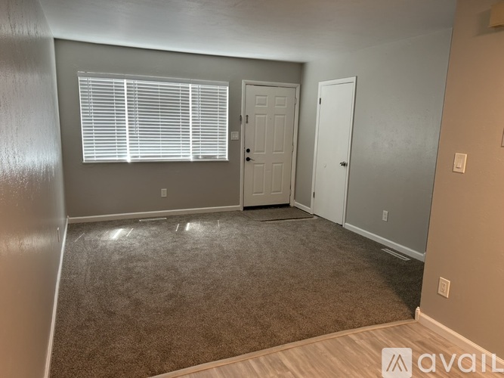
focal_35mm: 26
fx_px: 378
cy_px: 189
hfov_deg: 67.3
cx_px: 252
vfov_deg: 53.0
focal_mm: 5.7
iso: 100
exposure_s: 1/60
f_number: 1.5
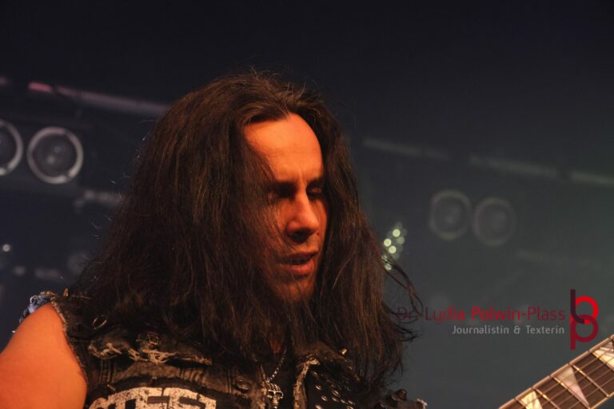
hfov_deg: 20.9
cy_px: 204
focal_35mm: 98
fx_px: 1663
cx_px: 307
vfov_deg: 14.0
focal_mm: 65
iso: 1250
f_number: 5
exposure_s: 1/160
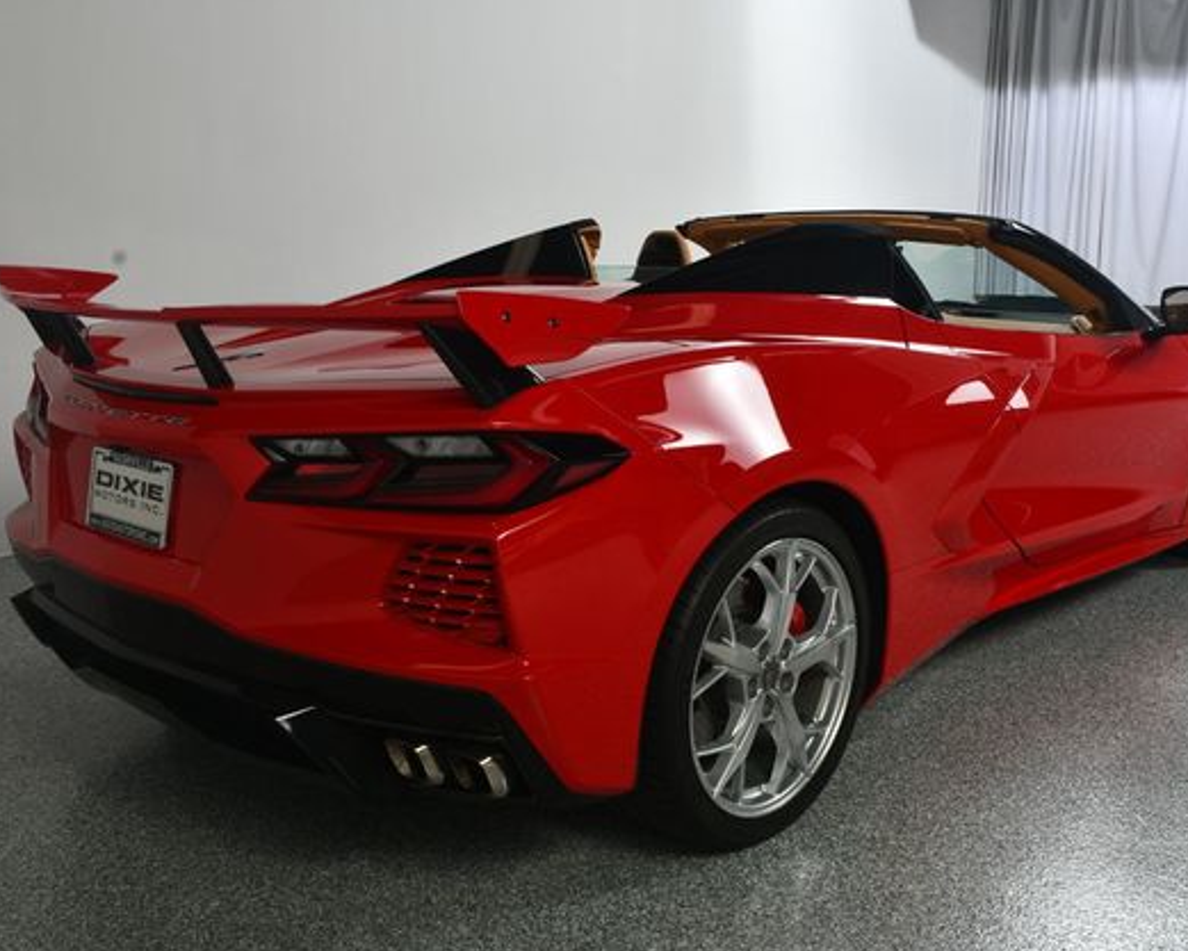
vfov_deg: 39.2
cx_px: 620
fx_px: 1336
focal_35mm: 38
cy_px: 477
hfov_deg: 47.9
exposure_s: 1/160
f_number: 13
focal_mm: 22
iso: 100
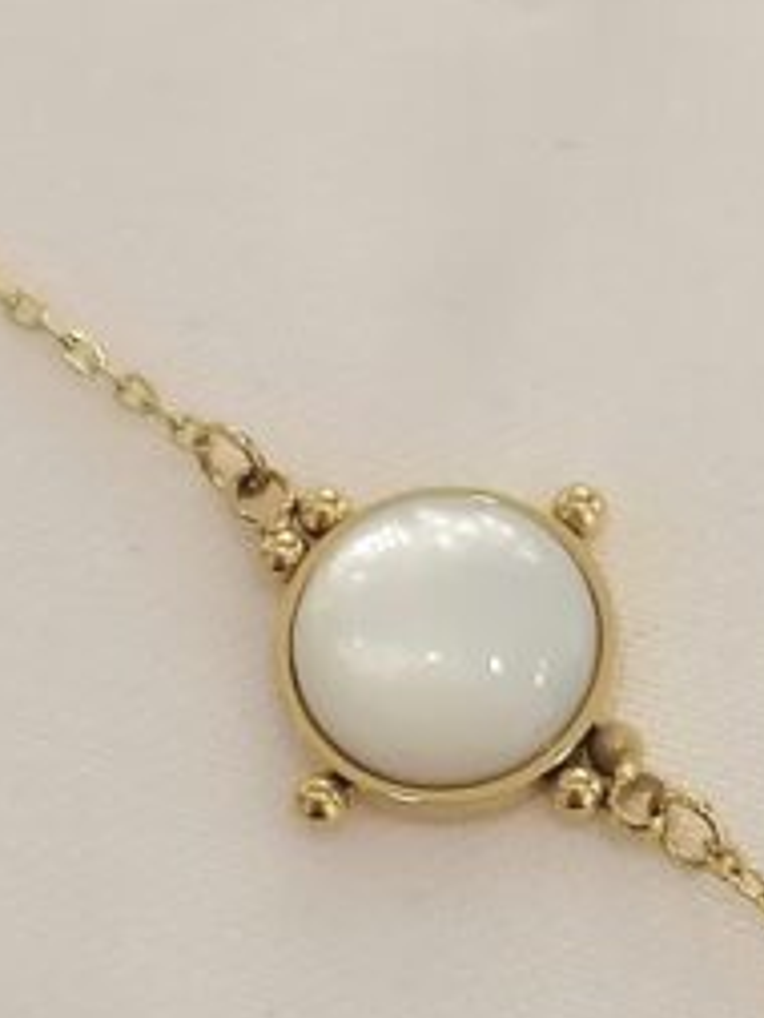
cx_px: 627
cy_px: 809
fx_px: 4998
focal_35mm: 170
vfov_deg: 11.6
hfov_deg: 8.7
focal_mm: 4.75
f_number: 1.8
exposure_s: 1/50
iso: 100
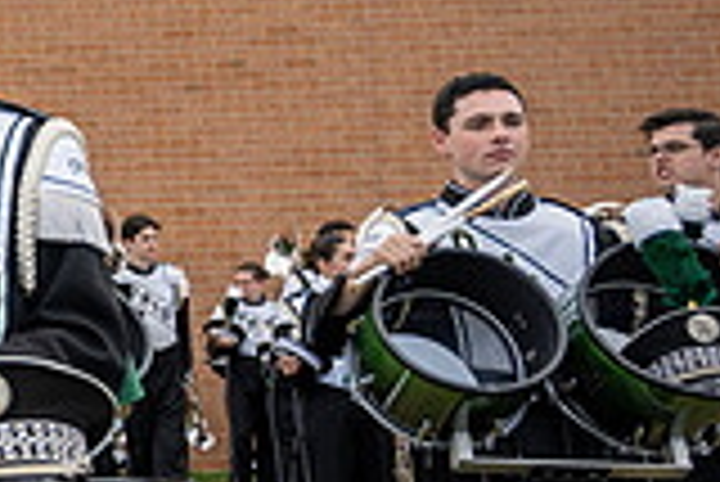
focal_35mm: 87
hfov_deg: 19.9
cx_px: -392
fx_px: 1742
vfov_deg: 15.7
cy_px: 110
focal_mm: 24
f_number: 4
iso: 400
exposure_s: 1/800
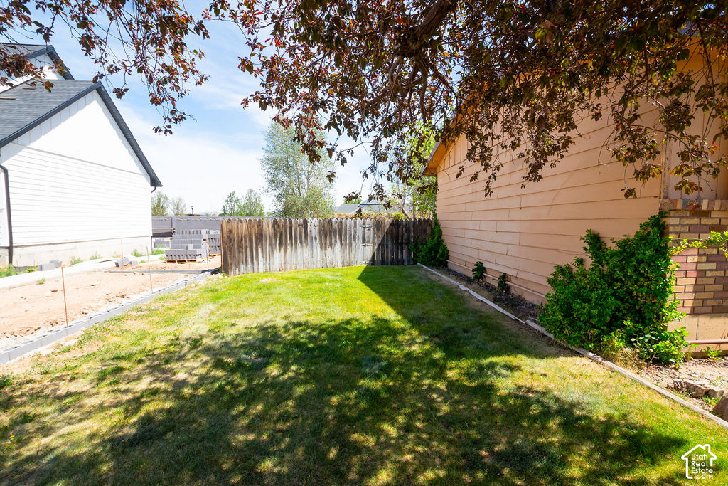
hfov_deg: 100.4
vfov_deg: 77.3
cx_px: 364
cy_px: 243
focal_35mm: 15
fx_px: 303
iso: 100
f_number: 7.1
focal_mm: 10
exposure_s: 1/160
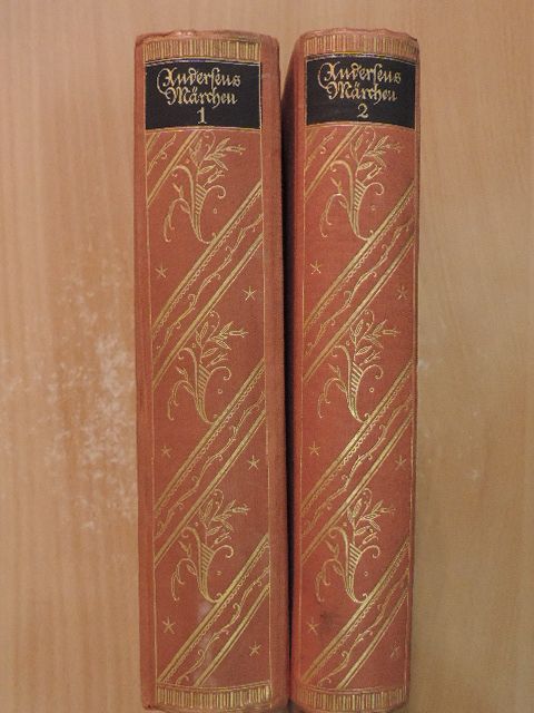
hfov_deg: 33.6
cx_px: 267
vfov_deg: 43.9
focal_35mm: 43
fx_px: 884
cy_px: 356
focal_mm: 7.6
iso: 1000
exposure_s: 1/100
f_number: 3.4
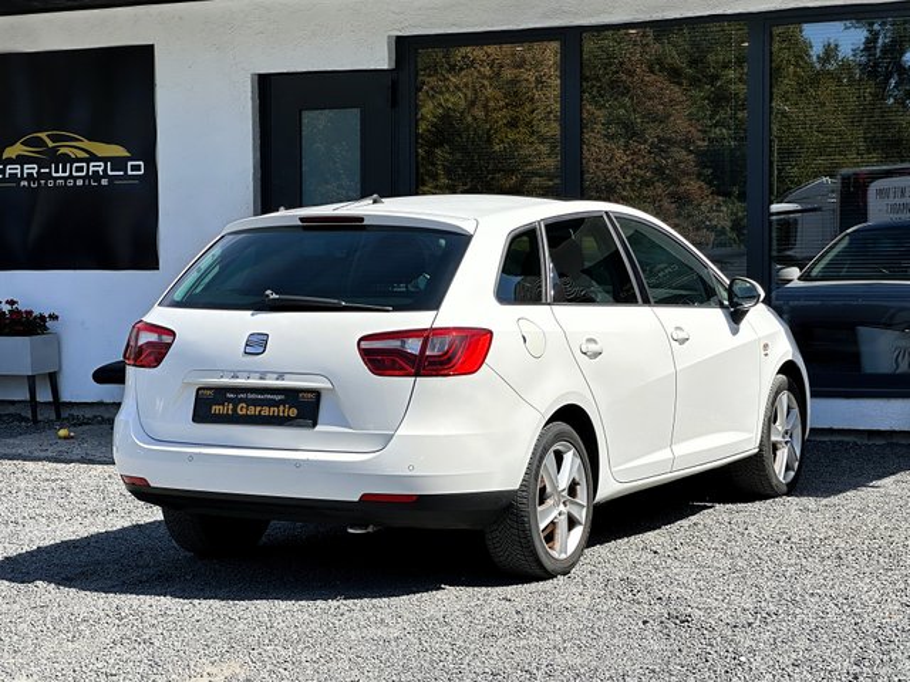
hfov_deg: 25.3
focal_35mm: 77
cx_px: 455
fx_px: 2024
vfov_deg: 19.1
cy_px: 341
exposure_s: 1/704
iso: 32
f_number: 2.8
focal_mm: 9
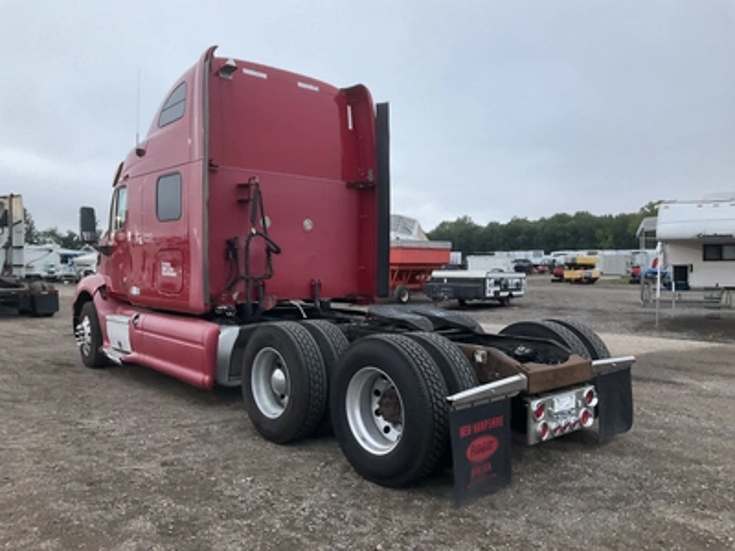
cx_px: 368
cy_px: 276
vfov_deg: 48.2
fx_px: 616
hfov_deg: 61.7
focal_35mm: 29
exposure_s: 1/60
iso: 125
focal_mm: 3
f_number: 1.8
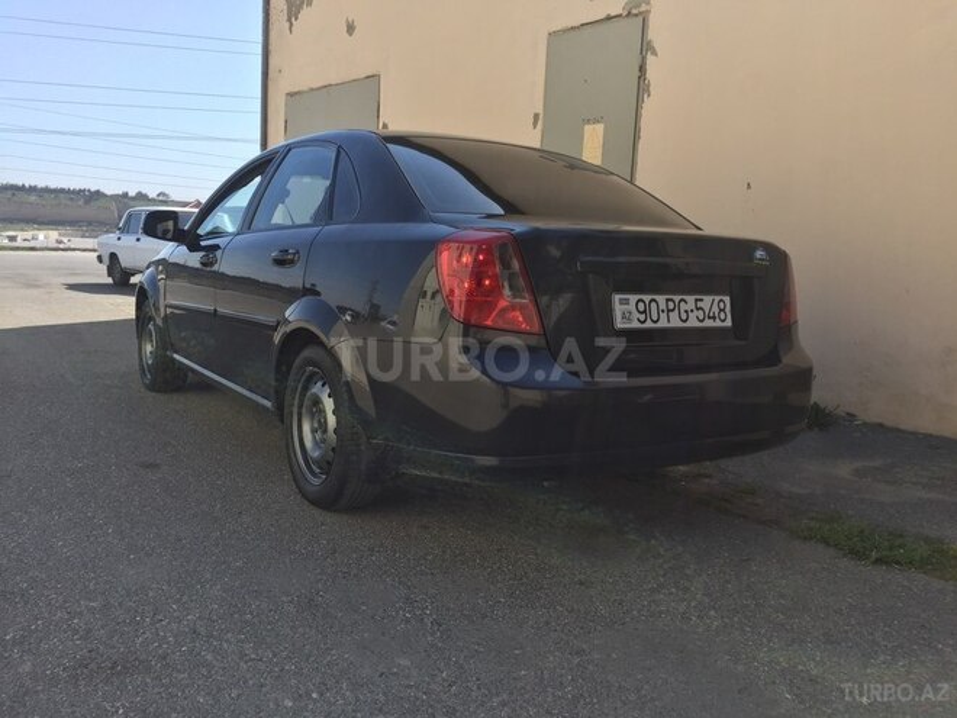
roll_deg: -3.3
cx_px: 478
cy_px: 359
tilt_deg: -6.1
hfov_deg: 61.7
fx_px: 802
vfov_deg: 48.2
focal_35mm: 29
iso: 32
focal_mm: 4.15
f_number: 2.2
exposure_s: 1/1236
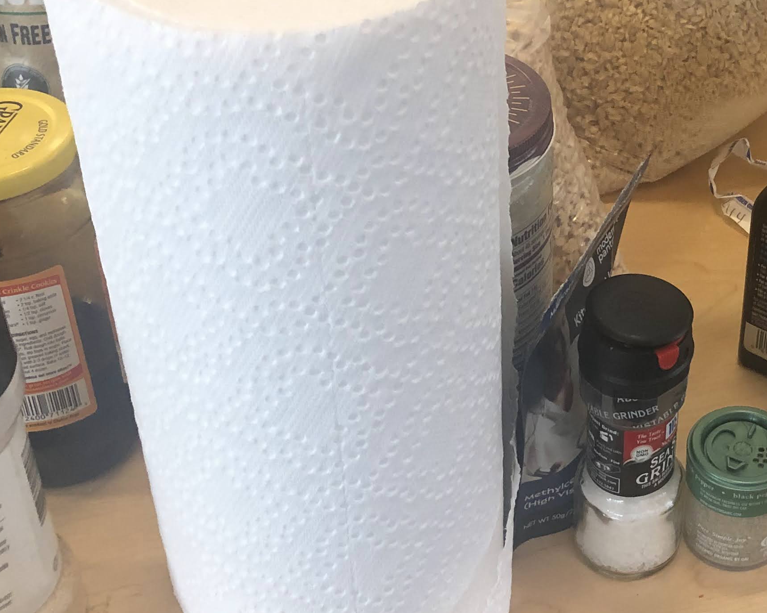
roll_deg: -4.8
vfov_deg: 23.7
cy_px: 173
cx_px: 713
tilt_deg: -37.3
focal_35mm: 64
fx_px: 1453
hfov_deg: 28.3
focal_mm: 3.99
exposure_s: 1/15
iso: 64
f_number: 1.8
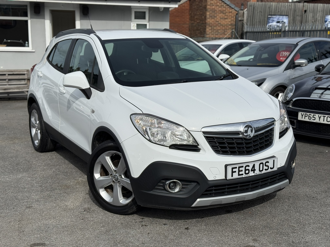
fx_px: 458
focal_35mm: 48
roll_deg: -1.1
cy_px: 124
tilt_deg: -9.6
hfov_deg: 39.7
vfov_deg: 30.3
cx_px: 165
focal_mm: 6.76
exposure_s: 1/11364
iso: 80
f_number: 1.78
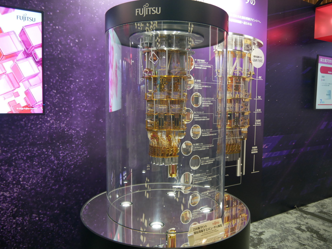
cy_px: 124
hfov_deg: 63.4
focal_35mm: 28
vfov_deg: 49.7
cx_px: 166
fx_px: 269
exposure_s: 1/60
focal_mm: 14
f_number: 3.5
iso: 500
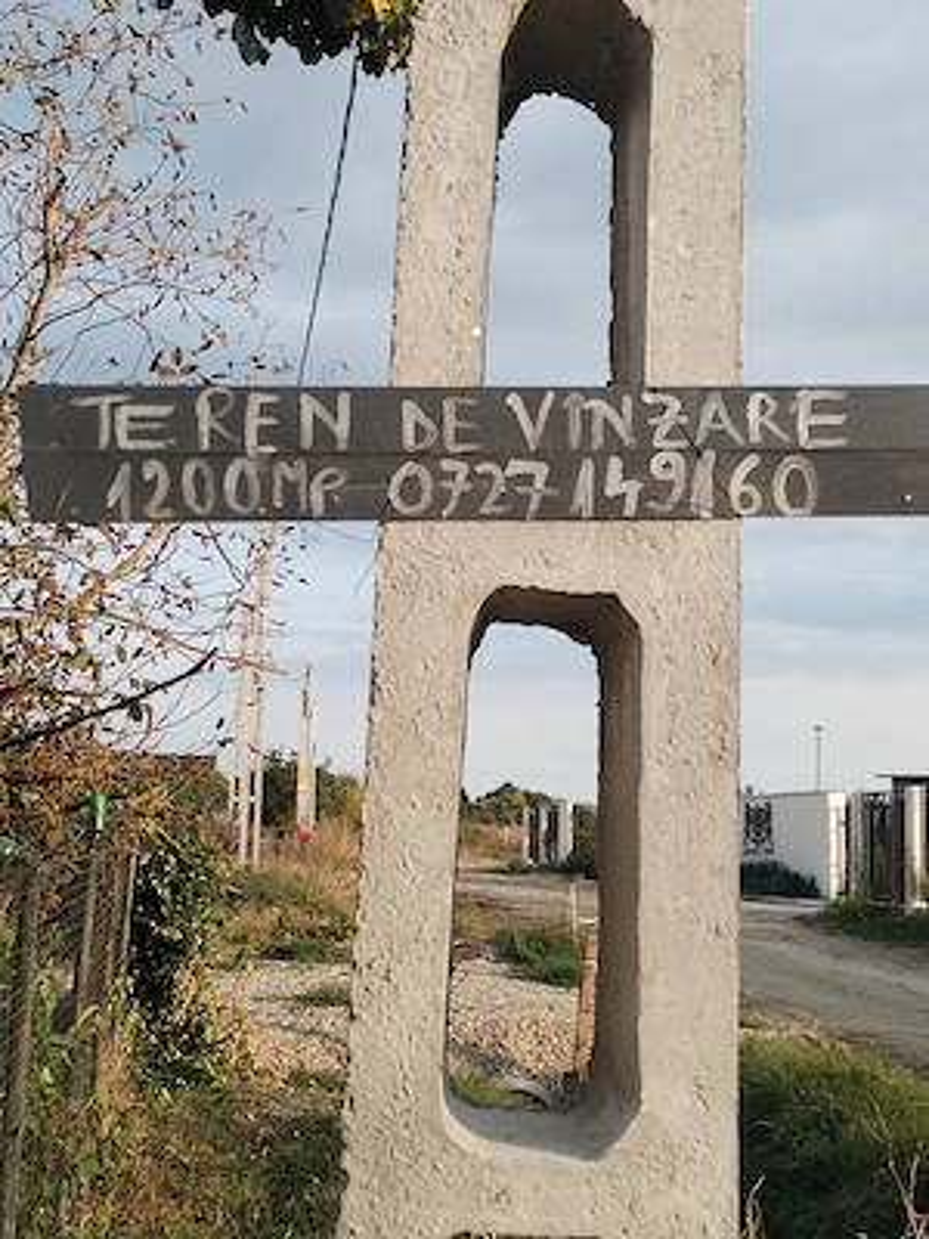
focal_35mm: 51
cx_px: 464
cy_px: 620
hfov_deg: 28.6
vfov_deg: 37.5
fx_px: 1825
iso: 100
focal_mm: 4.75
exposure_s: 1/347
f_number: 1.8
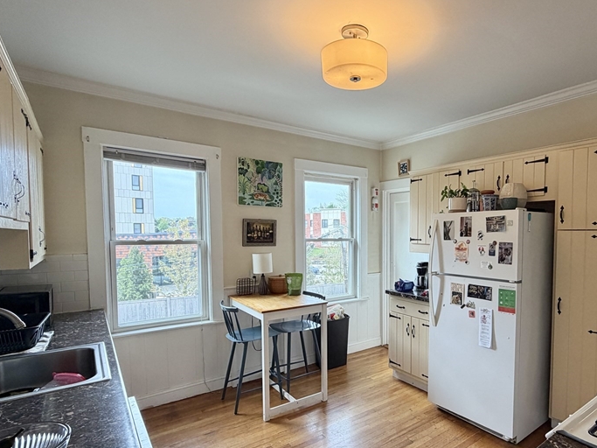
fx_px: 362
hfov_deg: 77.3
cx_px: 380
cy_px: 254
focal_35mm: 21
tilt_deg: -4.2
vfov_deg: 63.2
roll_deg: -0.1
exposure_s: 1/120
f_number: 2.2
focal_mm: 2.22
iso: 125
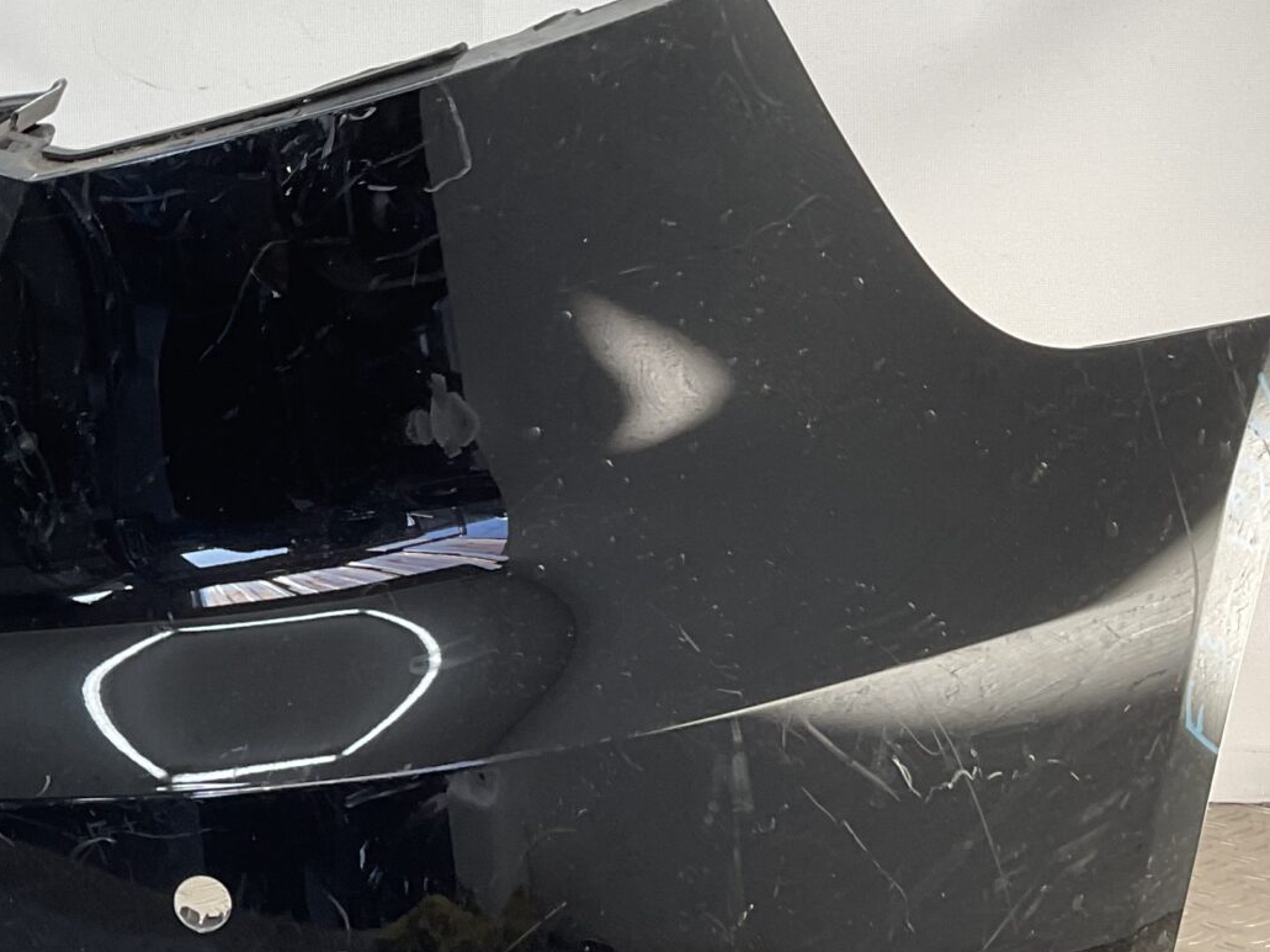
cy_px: 516
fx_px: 2641
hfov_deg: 25.3
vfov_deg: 20.4
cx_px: -94
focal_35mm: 72
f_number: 1.8
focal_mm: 3
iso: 20
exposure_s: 1/120
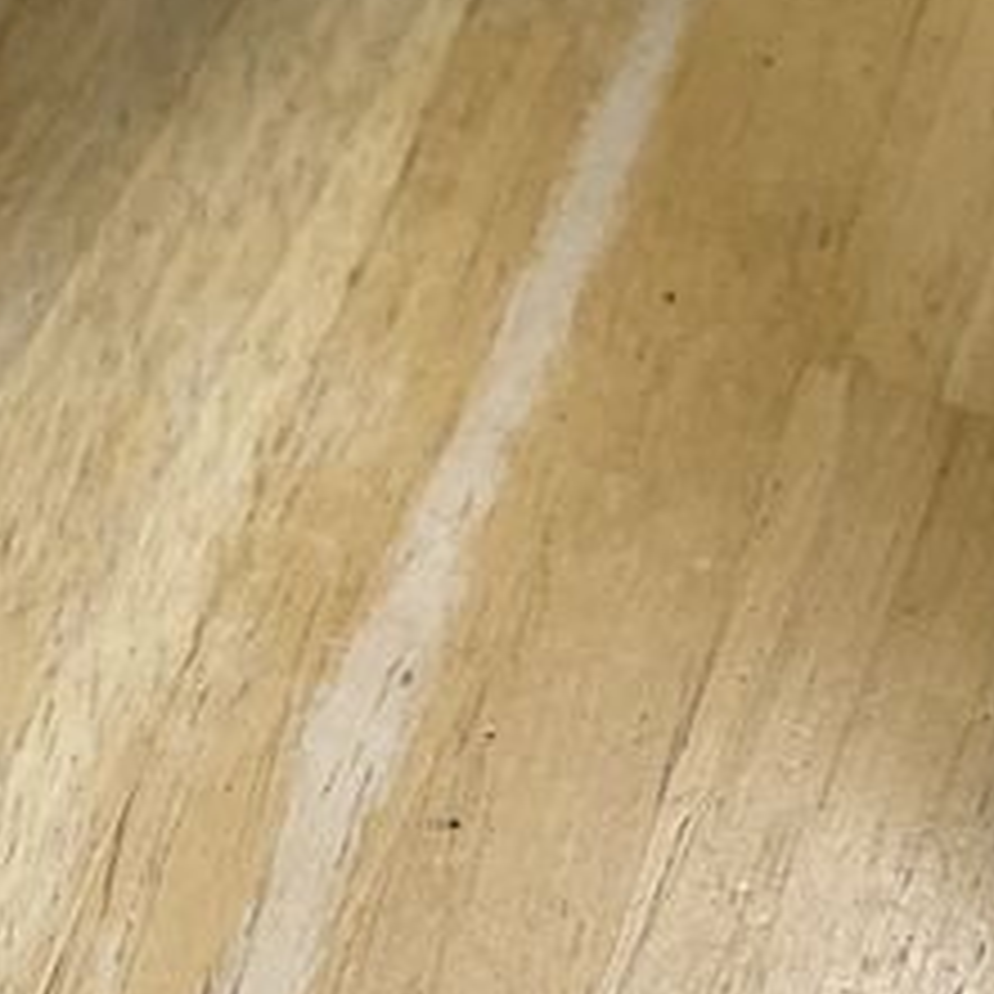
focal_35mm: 111
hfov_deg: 15.6
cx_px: 699
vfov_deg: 14.4
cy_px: -612
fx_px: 3606
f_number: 1.6
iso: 64
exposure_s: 1/60
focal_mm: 4.2
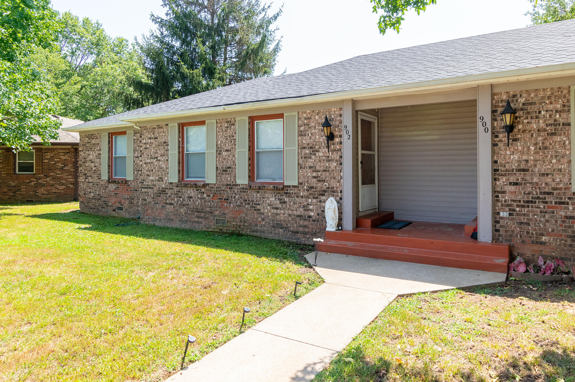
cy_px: 191
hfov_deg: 78.6
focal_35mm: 22
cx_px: 288
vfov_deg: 57.2
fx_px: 351
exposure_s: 1/250
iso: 400
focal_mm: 15
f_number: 9.5
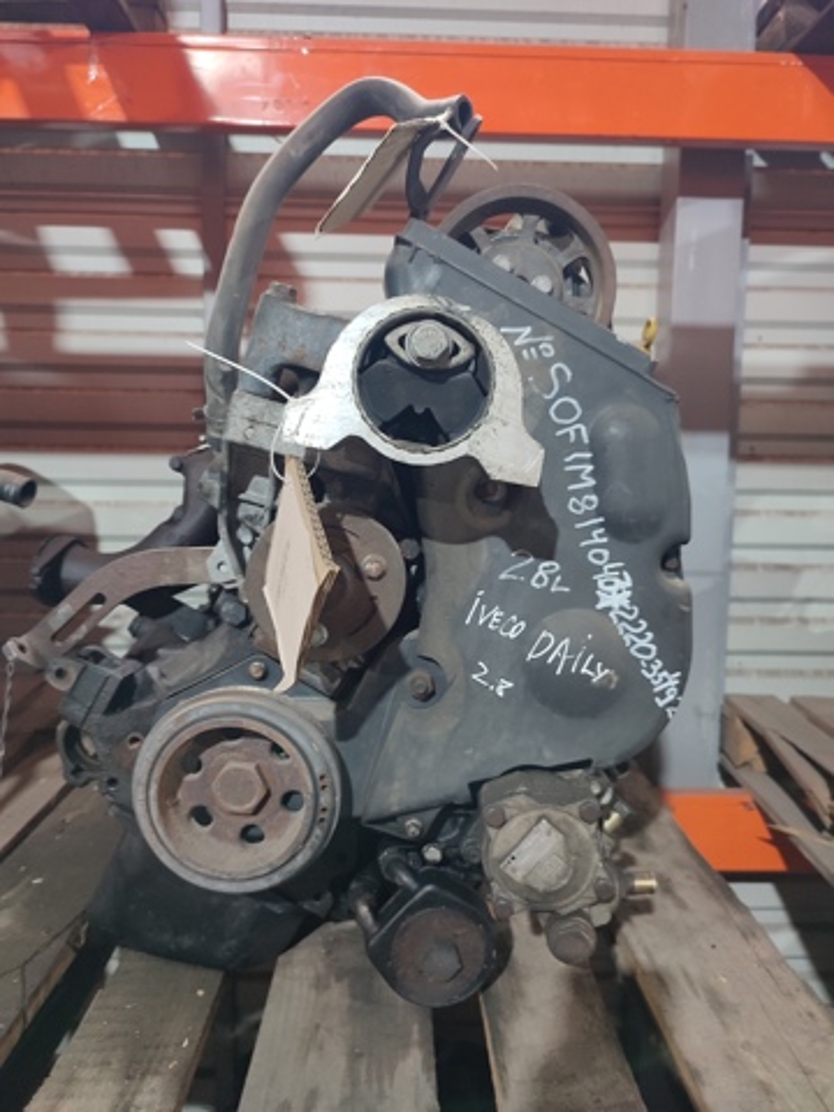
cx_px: 417
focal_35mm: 25
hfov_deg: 54.9
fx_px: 803
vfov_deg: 69.4
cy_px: 556
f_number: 1.9
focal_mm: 6.04
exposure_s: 1/20
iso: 630
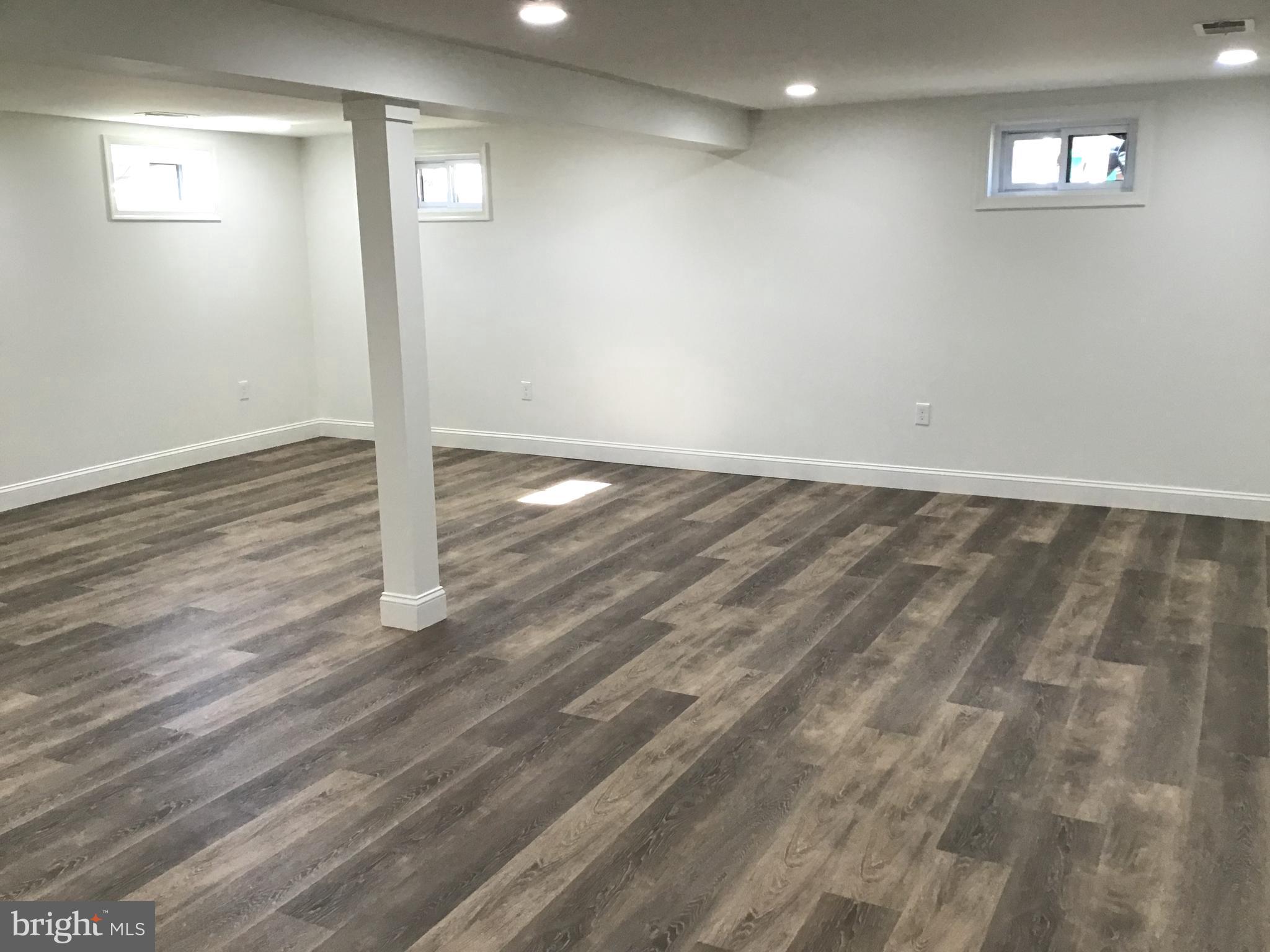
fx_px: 1137
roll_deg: +1.4
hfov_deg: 58.4
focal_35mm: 31
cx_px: 635
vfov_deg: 45.4
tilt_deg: -12.5
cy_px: 476
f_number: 2.4
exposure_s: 1/30
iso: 40
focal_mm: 3.3
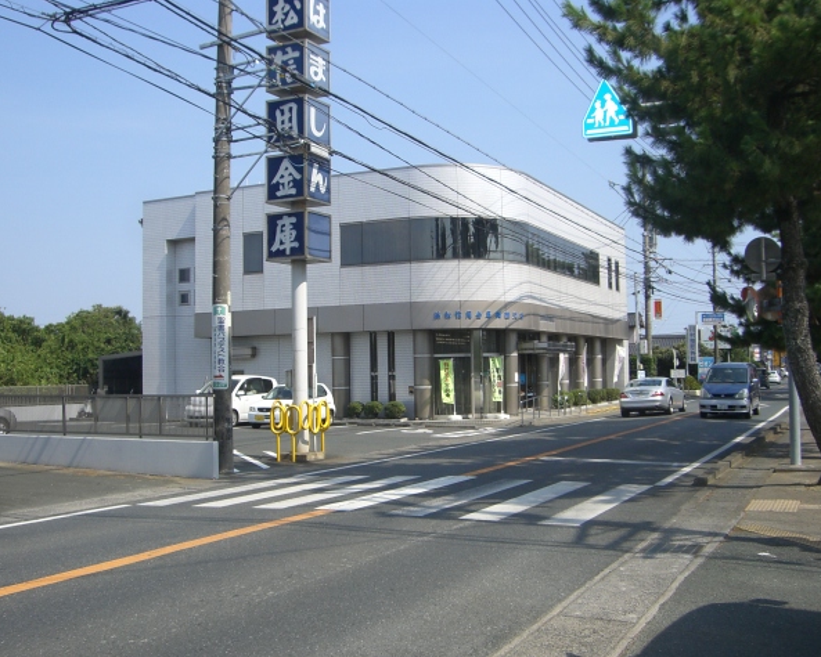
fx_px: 972
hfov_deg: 45.8
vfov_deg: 37.4
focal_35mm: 40
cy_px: 326
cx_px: 413
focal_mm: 6.2
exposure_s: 1/500
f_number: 4.3
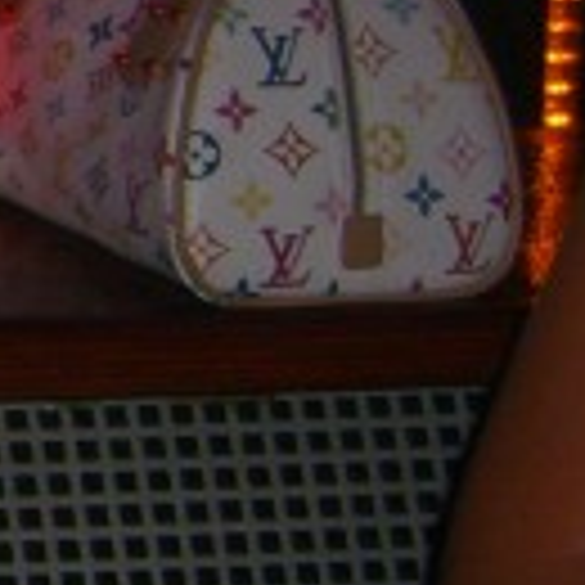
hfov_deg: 7.5
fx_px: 3958
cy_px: -81
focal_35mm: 207
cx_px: -1094
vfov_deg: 8.4
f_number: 2.8
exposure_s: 1/60
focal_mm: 7.9
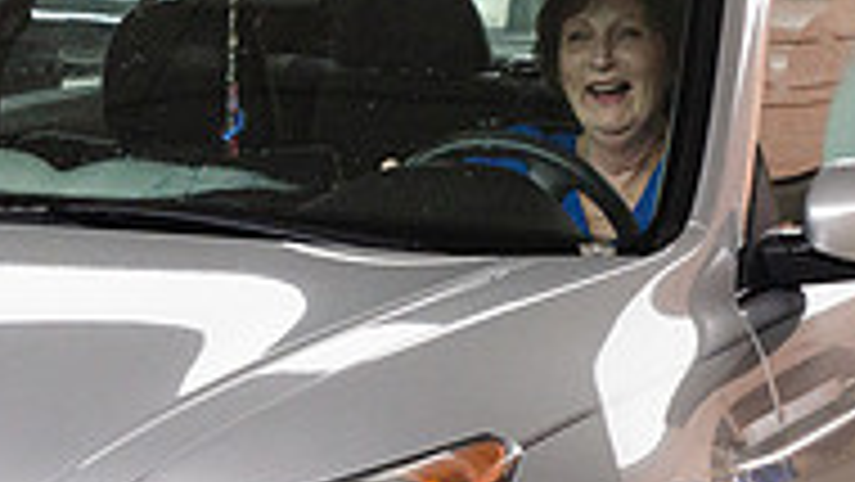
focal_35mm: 277
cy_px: 140
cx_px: 536
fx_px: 6282
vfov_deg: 4.4
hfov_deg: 7.8
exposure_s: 1/1250
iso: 640
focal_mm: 58
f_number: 9
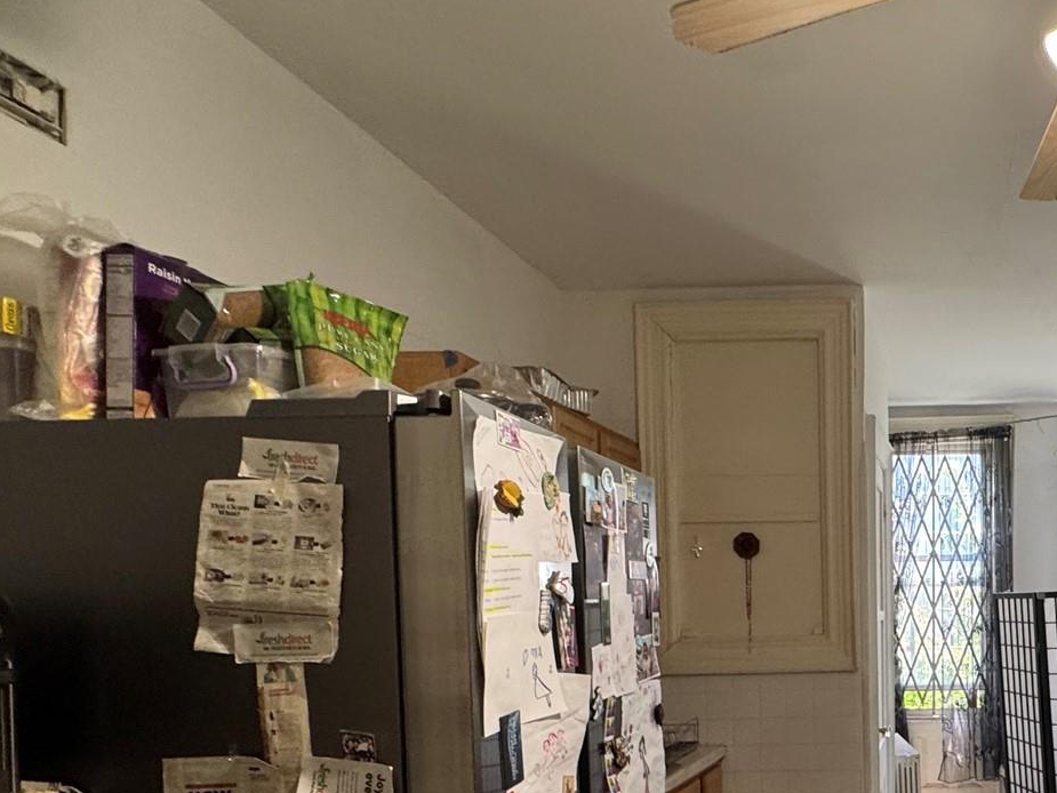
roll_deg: +0.1
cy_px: 633
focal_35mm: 31
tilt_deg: -1.0
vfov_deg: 43.4
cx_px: 940
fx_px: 947
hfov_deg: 51.8
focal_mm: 2.22
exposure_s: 1/60
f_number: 2.2
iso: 250
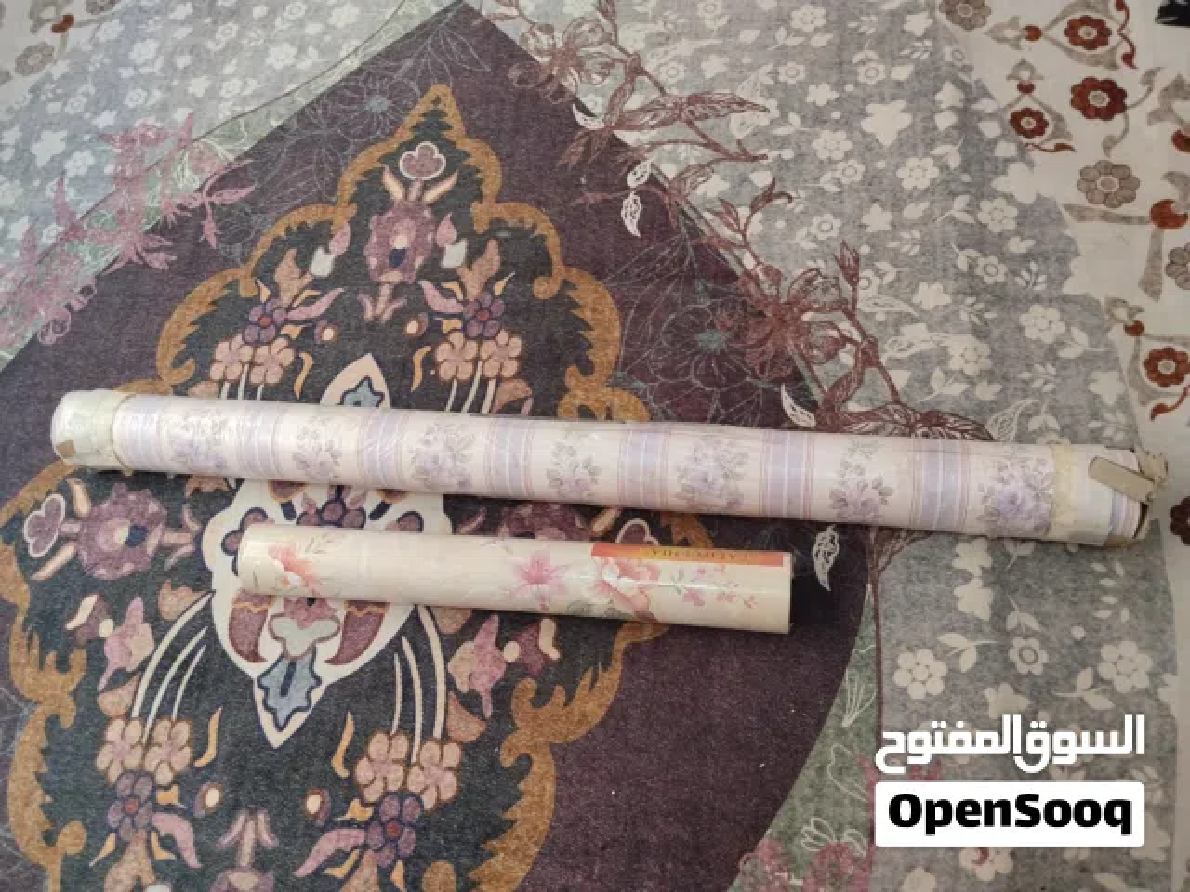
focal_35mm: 29
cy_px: 446
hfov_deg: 61.7
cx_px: 595
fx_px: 997
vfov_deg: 48.2
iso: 160
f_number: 1.8
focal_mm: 4.22
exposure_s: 1/33.3
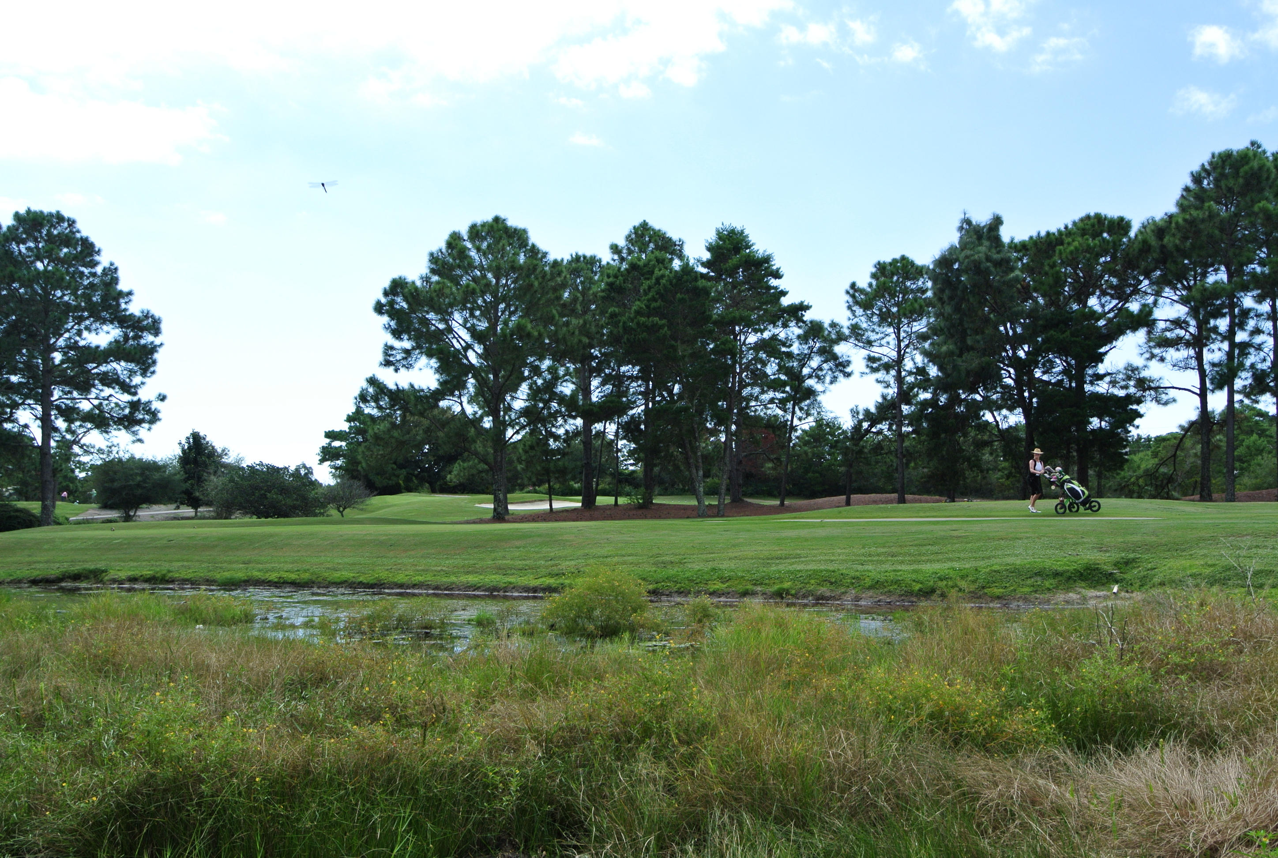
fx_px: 1245
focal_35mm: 35
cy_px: 429
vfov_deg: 38.0
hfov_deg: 54.3
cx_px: 639
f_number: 5.6
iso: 100
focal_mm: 13
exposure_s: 1/320
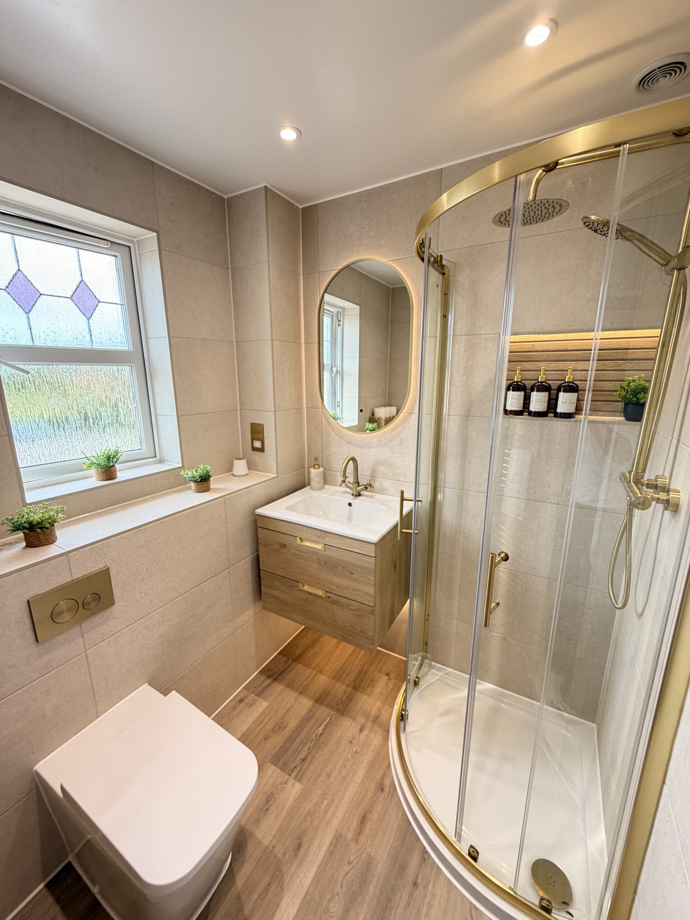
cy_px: 460
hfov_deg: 85.7
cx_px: 345
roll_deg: +0.1
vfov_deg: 102.1
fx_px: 372
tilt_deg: -13.1
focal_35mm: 14
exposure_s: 1/121
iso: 200
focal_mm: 2.22
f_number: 2.2
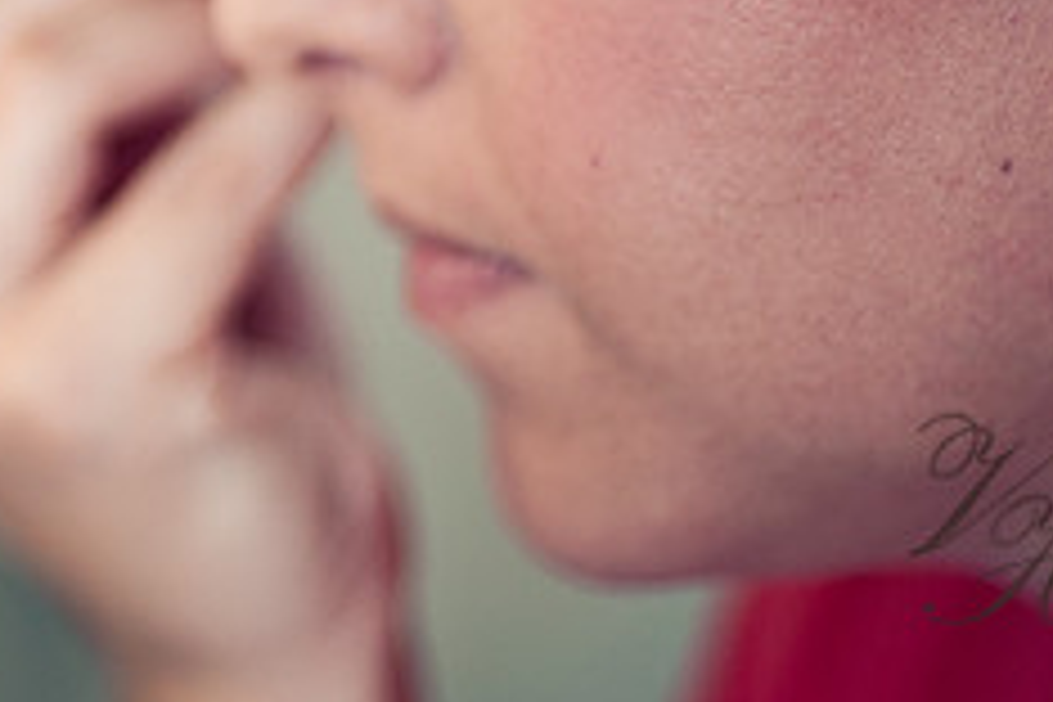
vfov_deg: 10.8
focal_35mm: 124
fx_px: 3627
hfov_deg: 16.1
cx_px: -94
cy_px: -153
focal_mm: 50
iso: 400
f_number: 1.4
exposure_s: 1/320
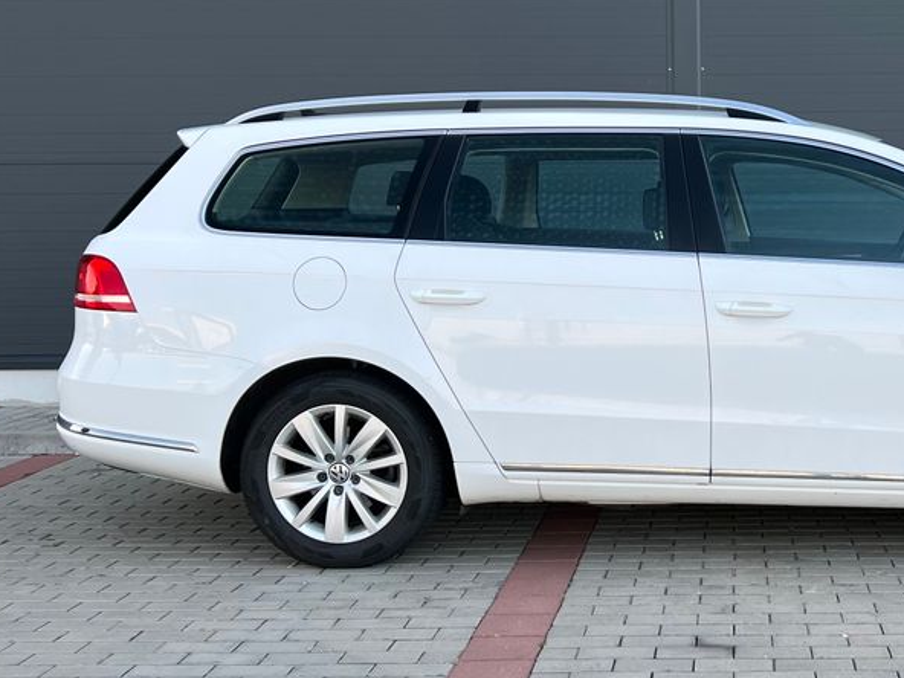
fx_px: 1175
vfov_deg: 32.2
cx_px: 764
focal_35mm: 45
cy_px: 312
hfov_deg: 39.8
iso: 40
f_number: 1.5
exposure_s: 1/184
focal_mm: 5.7
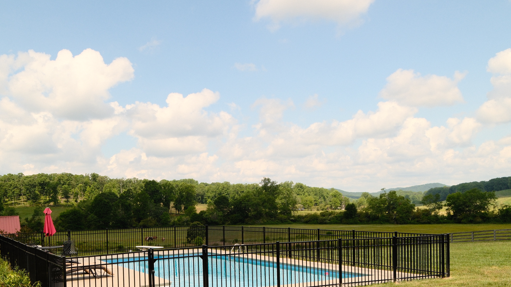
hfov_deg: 54.8
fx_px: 488
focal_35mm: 36
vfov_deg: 32.1
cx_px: 200
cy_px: 223
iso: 500
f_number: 5.6
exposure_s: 1/480
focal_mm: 16
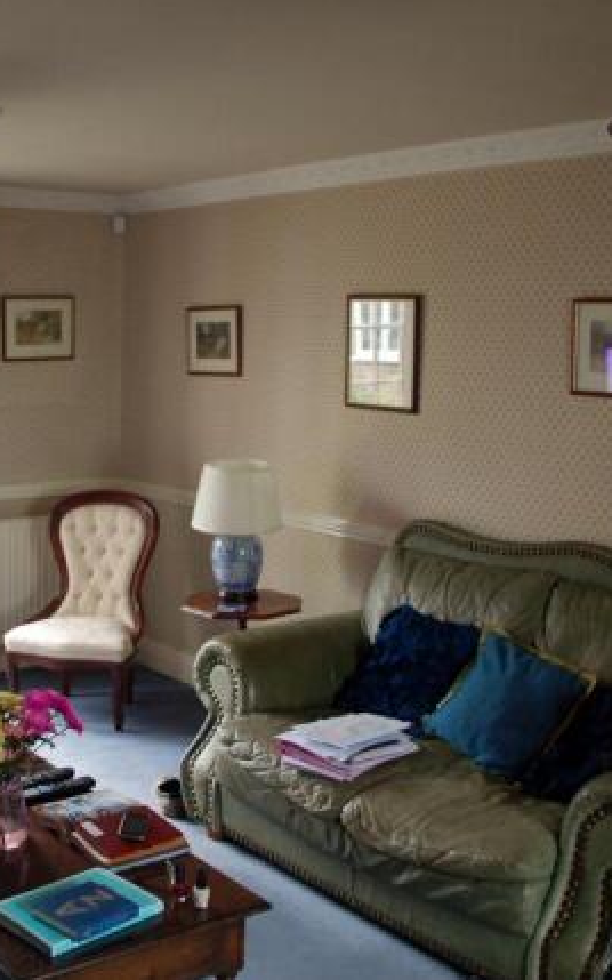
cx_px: 139
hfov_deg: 29.9
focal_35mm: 42
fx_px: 1121
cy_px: 487
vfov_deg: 47.2
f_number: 3.5
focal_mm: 18
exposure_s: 1/30
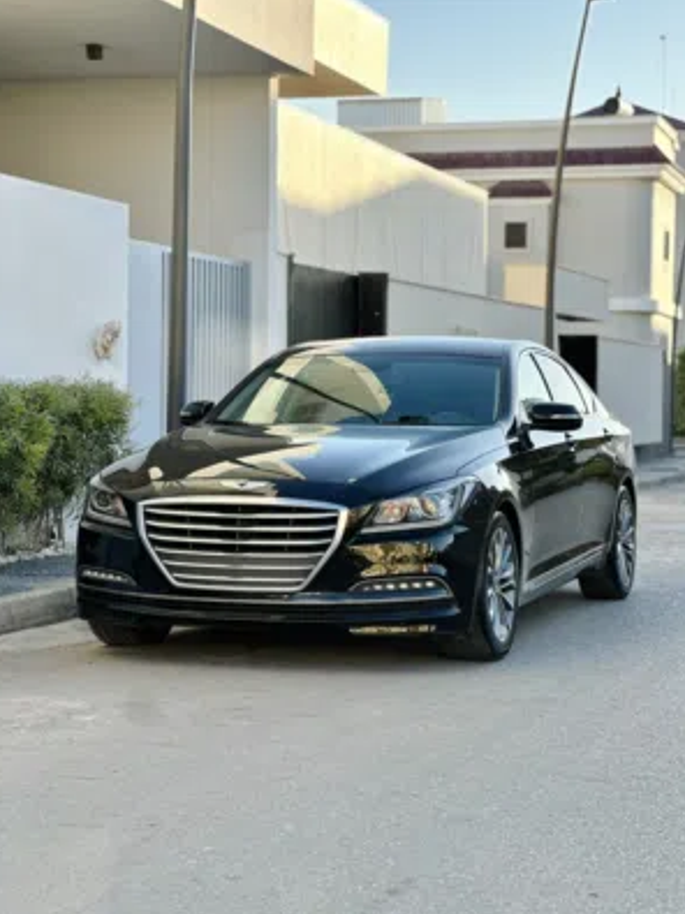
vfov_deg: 25.0
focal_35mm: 78
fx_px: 2059
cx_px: 340
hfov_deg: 18.9
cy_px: 458
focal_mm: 9
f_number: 2.8
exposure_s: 1/172
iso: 32
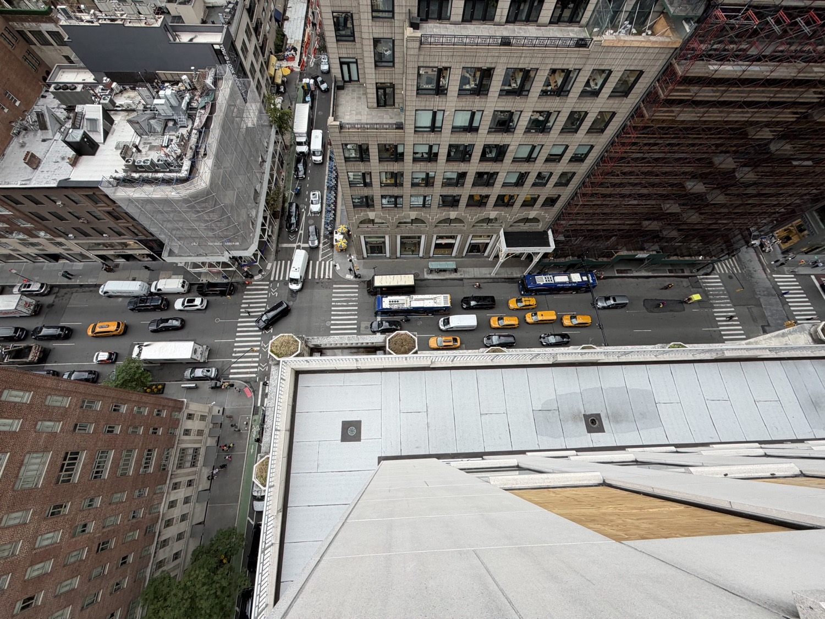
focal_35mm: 14
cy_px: 310
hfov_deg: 102.1
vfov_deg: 85.7
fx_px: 334
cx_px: 412
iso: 40
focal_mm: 2.22
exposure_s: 1/243
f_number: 2.2
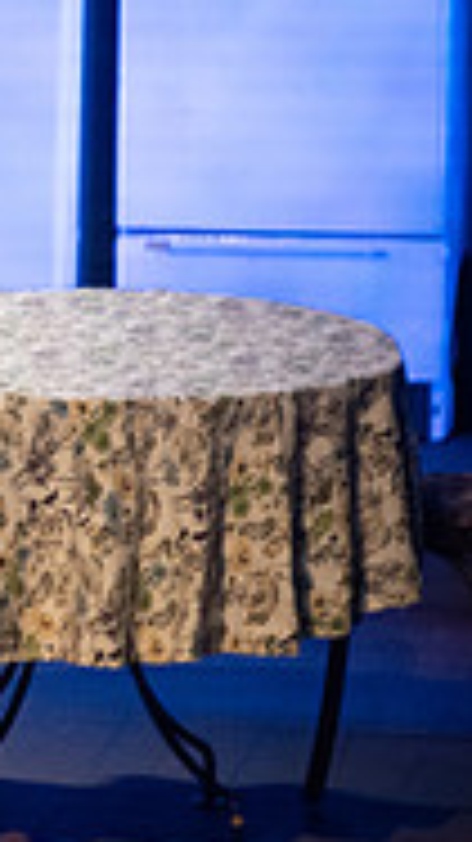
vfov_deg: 2.1
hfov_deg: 1.2
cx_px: -823
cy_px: 144
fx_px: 23171
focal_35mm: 1040
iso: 9000
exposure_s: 1/160
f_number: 6.3
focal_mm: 320
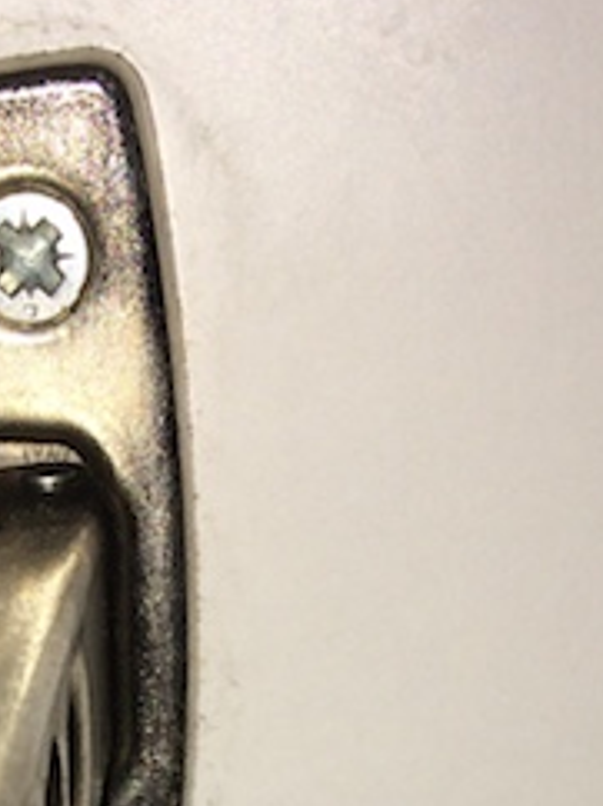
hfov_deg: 15.3
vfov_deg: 18.0
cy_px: 1239
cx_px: 153
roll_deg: +0.4
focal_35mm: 96
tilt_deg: -31.8
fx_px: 2234
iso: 32
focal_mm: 4.15
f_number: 2.2
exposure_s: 1/394
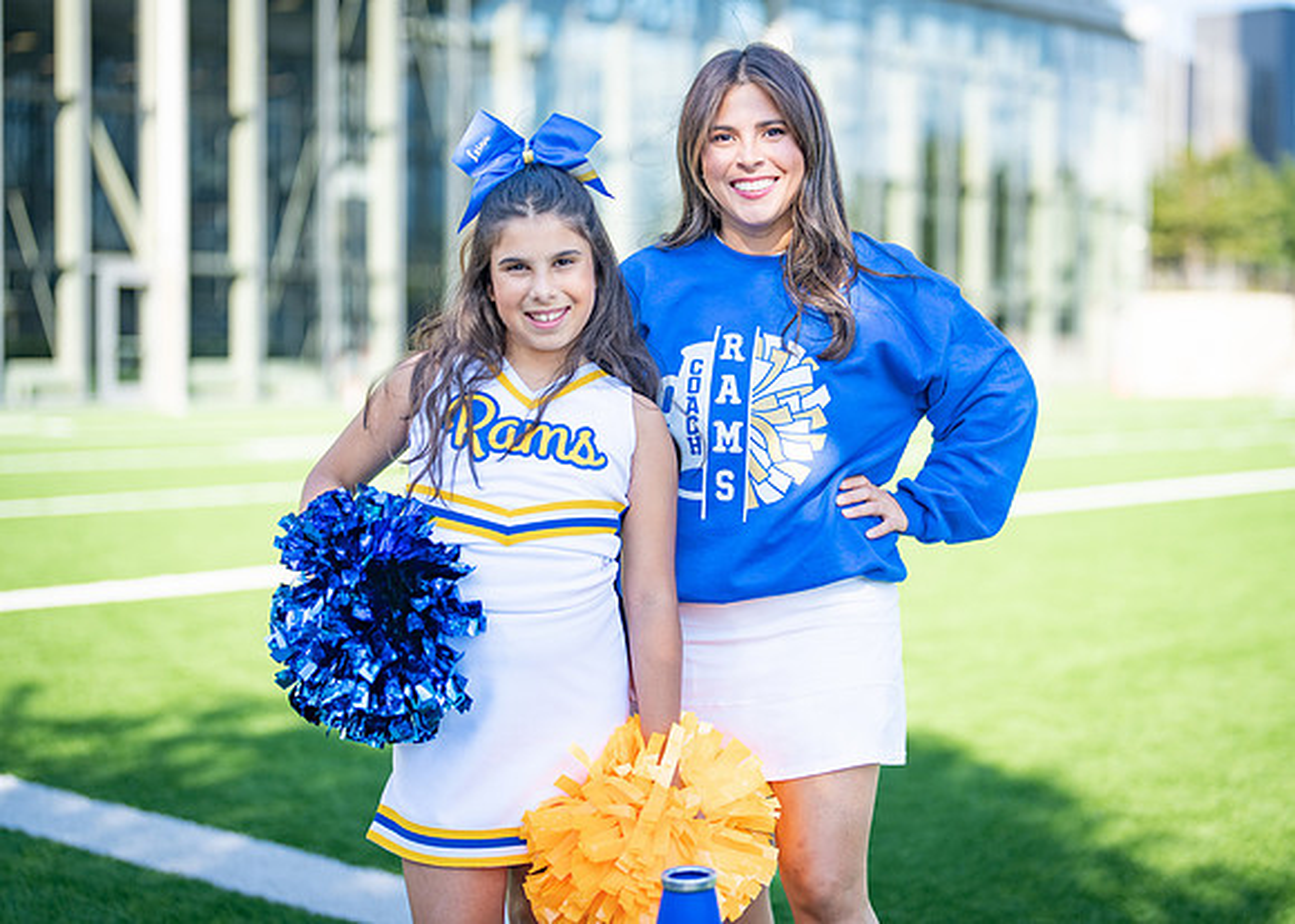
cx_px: 735
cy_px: 428
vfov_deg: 24.3
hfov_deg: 33.5
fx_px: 2145
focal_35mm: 58
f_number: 1.2
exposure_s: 1/3200
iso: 100
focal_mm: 50
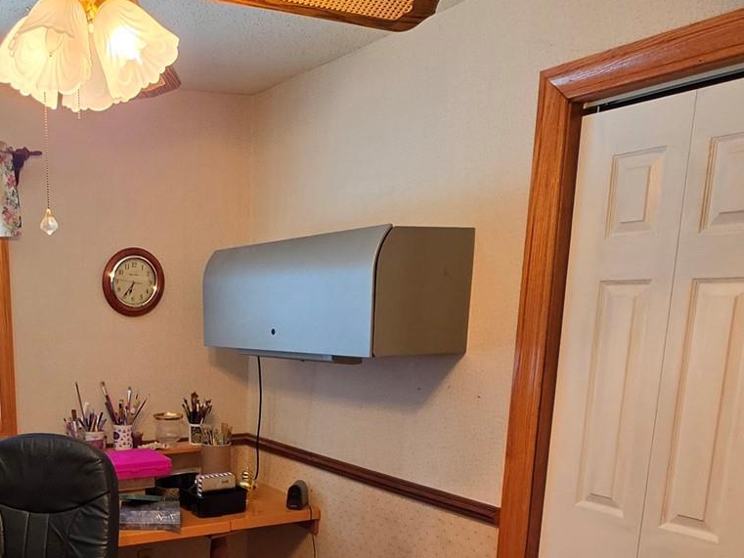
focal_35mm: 35
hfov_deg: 49.1
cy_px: 488
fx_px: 752
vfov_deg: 38.3
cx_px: 134
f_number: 1.9
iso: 200
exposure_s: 1/60
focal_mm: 2.2
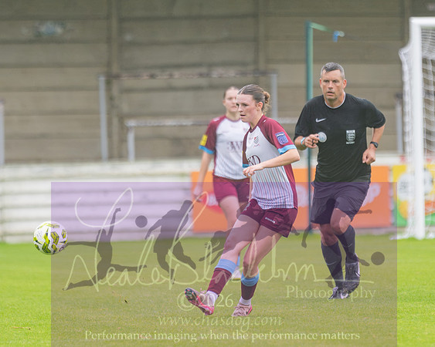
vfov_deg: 2.1
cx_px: 214
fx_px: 9311
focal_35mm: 723
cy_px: 149
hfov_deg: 2.7
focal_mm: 250
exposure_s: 1/1600
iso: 320
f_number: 2.8
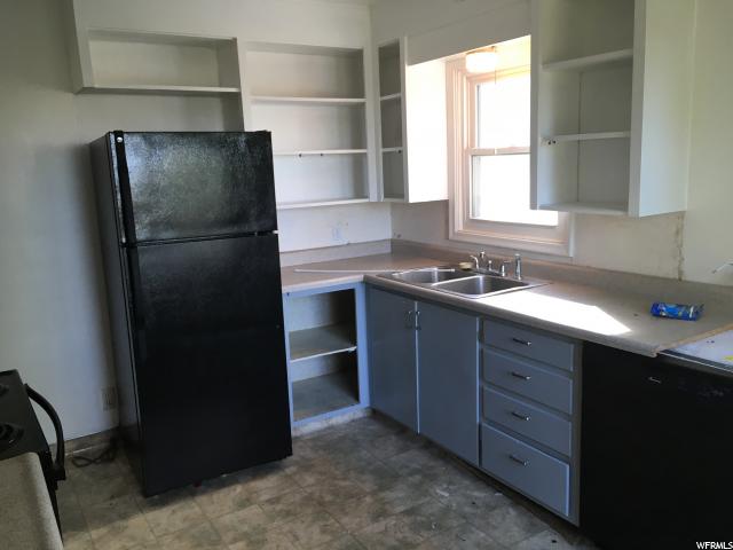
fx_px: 614
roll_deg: +2.6
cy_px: 275
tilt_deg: -12.1
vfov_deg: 48.2
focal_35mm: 29
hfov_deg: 61.7
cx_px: 366
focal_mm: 4.15
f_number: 2.2
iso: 50
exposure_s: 1/30
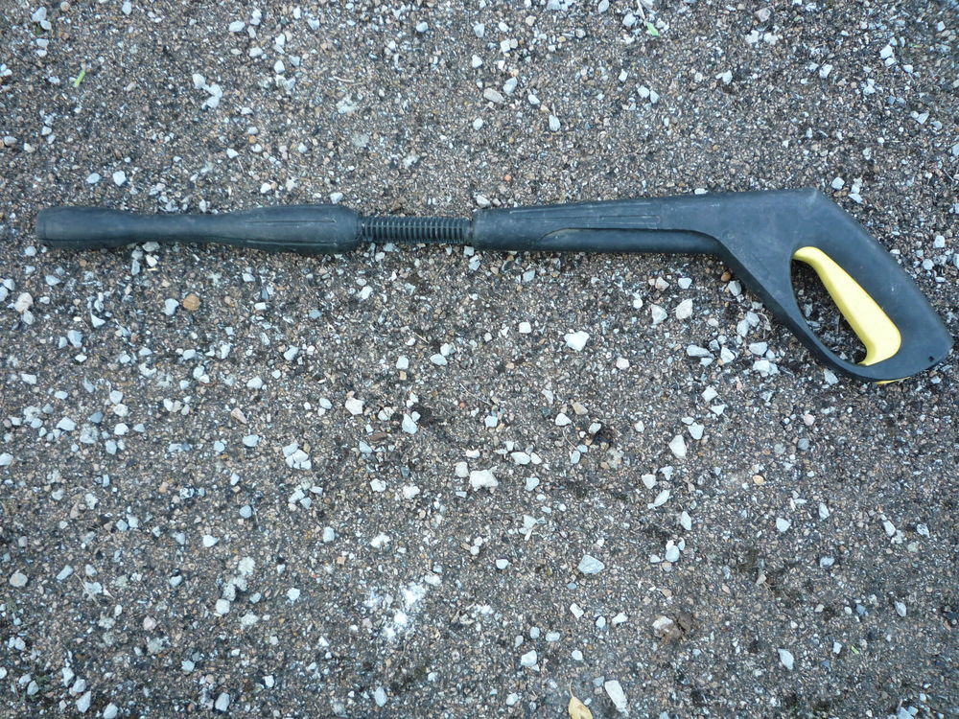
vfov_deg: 46.8
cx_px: 480
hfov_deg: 60.0
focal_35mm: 30
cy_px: 360
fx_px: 831
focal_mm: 5.2
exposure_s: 1/30
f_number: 3.3
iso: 100
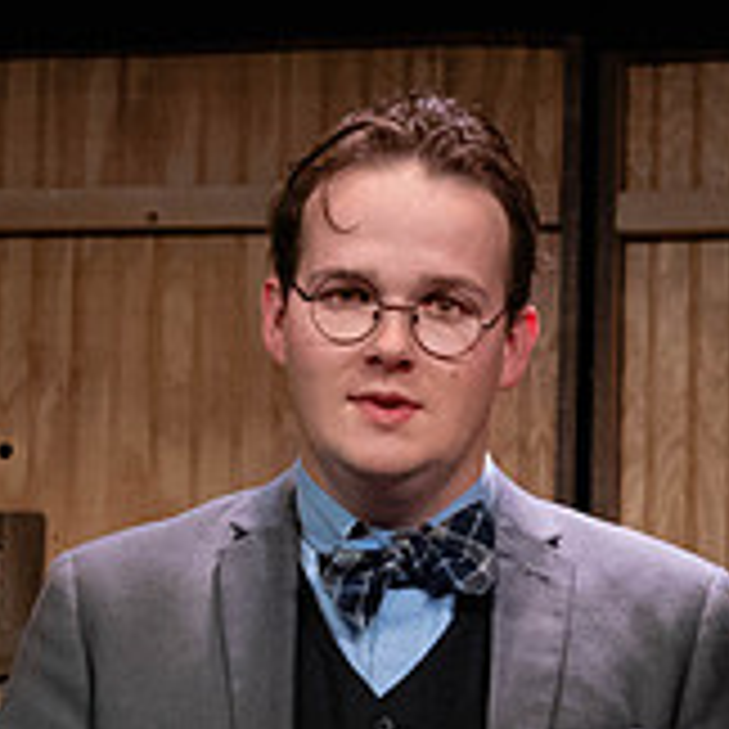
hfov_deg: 5.0
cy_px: 790
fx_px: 8292
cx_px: 670
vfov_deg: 5.0
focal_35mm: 348
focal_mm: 103
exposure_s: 1/400
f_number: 6.3
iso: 4000
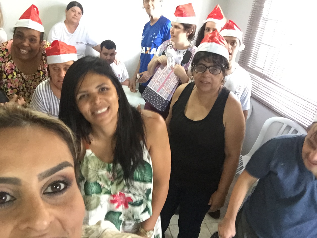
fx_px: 284
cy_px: 119
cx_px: 158
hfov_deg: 58.4
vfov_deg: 45.4
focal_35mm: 31
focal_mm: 2.65
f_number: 2.2
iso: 320
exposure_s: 1/30
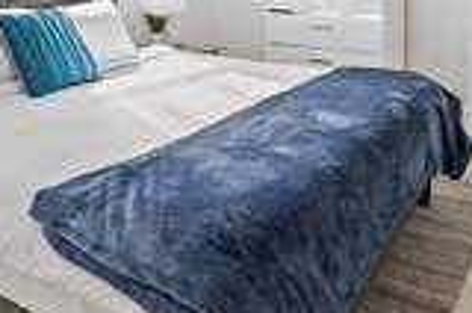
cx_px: 227
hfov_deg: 46.5
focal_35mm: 42
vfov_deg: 28.1
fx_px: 550
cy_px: -55
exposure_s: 1/10
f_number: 8
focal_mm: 14
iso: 64
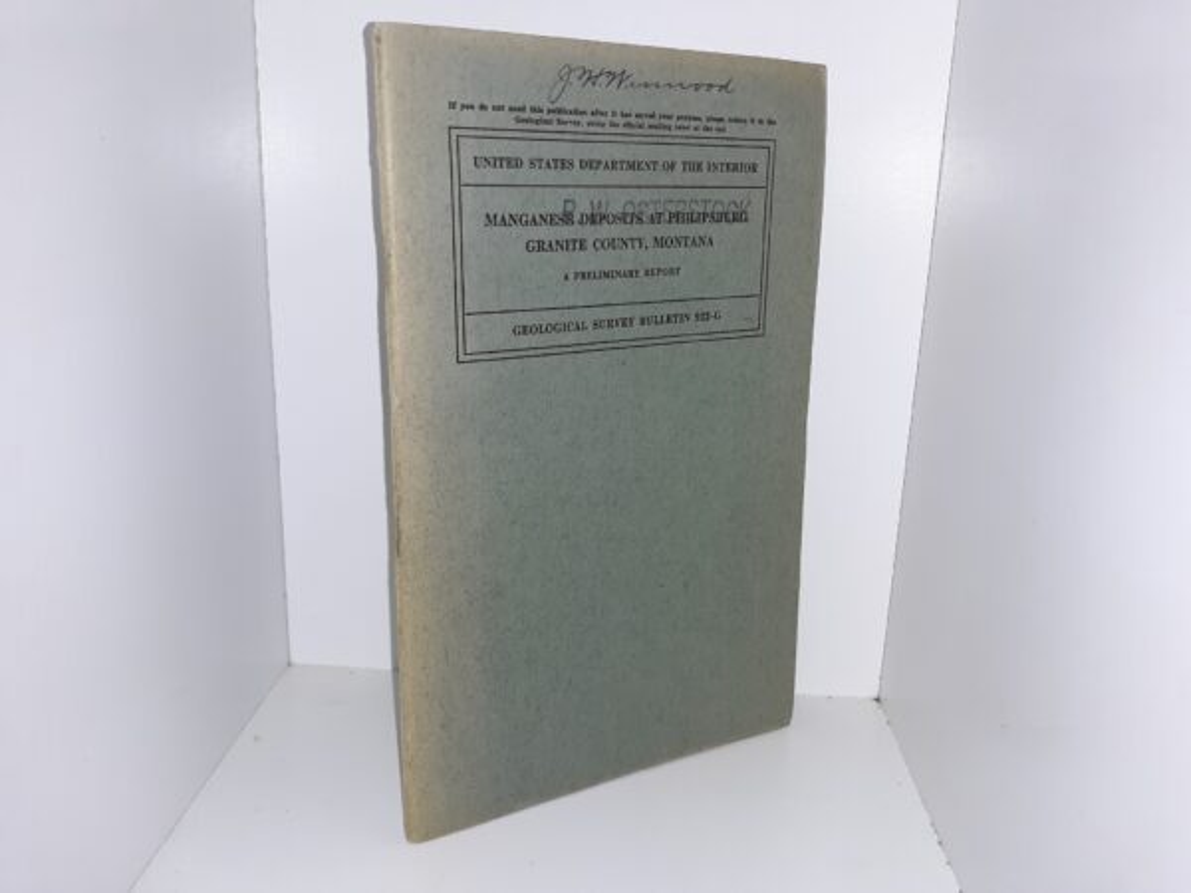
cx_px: 596
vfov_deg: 49.7
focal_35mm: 28
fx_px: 963
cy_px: 446
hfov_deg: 63.4
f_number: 1.7
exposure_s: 1/120
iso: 50
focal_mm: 3.7
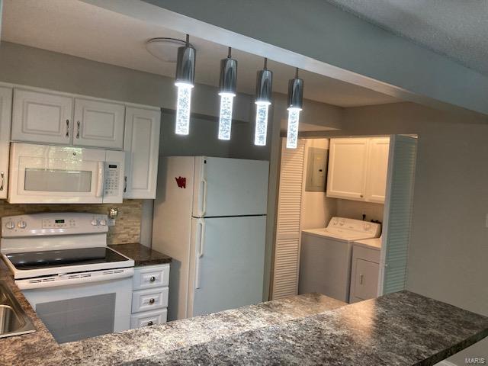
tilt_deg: -3.1
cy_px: 183
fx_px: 395
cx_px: 244
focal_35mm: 28
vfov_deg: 49.7
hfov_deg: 63.4
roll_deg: -4.1
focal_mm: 3.99
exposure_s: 1/60
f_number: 1.8
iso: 200
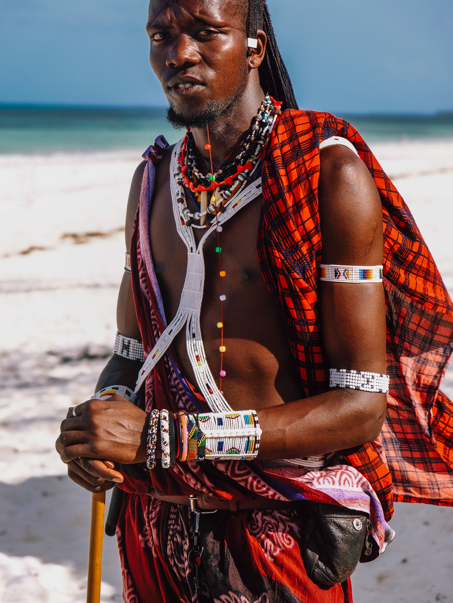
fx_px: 1570
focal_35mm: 90
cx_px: 227
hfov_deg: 16.4
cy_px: 271
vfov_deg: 21.8
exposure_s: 1/800
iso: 160
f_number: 4
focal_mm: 55
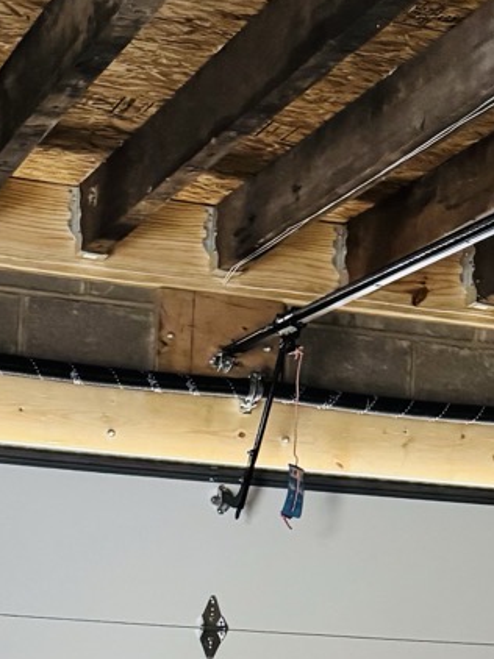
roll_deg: -2.1
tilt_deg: -5.8
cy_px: 965
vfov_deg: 19.1
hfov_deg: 16.0
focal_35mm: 91
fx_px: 1733
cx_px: 38
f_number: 1.78
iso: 800
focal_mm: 6.76
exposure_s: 1/60
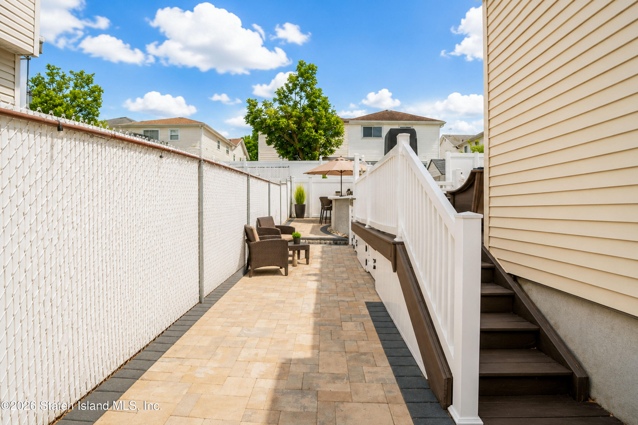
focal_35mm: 15
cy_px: 212
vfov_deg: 77.3
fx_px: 266
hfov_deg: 100.4
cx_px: 319
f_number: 2.8
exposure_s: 1/1000
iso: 100
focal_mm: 10
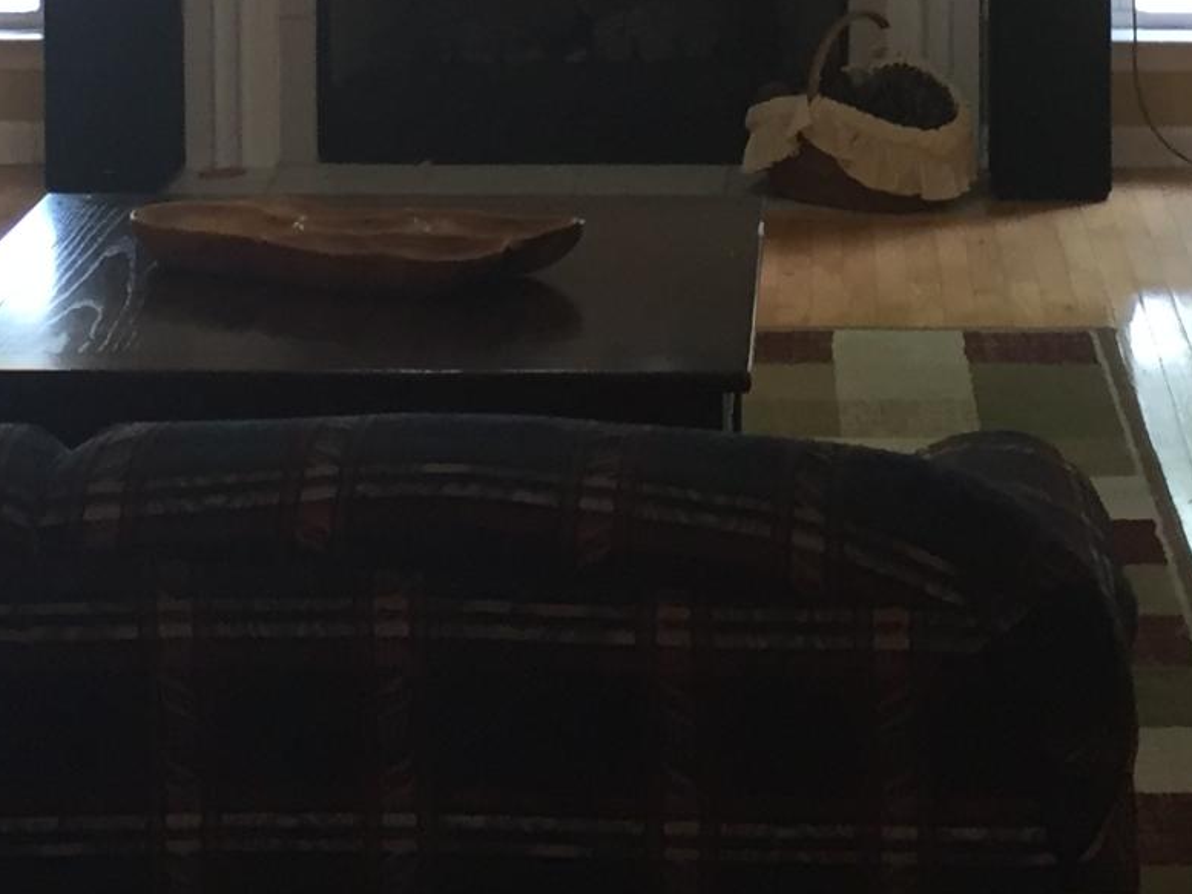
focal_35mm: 112
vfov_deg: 12.8
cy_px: -248
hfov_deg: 17.6
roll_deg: +0.7
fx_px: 3857
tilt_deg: -6.3
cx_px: 715
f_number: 2.2
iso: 80
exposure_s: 1/30
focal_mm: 4.15
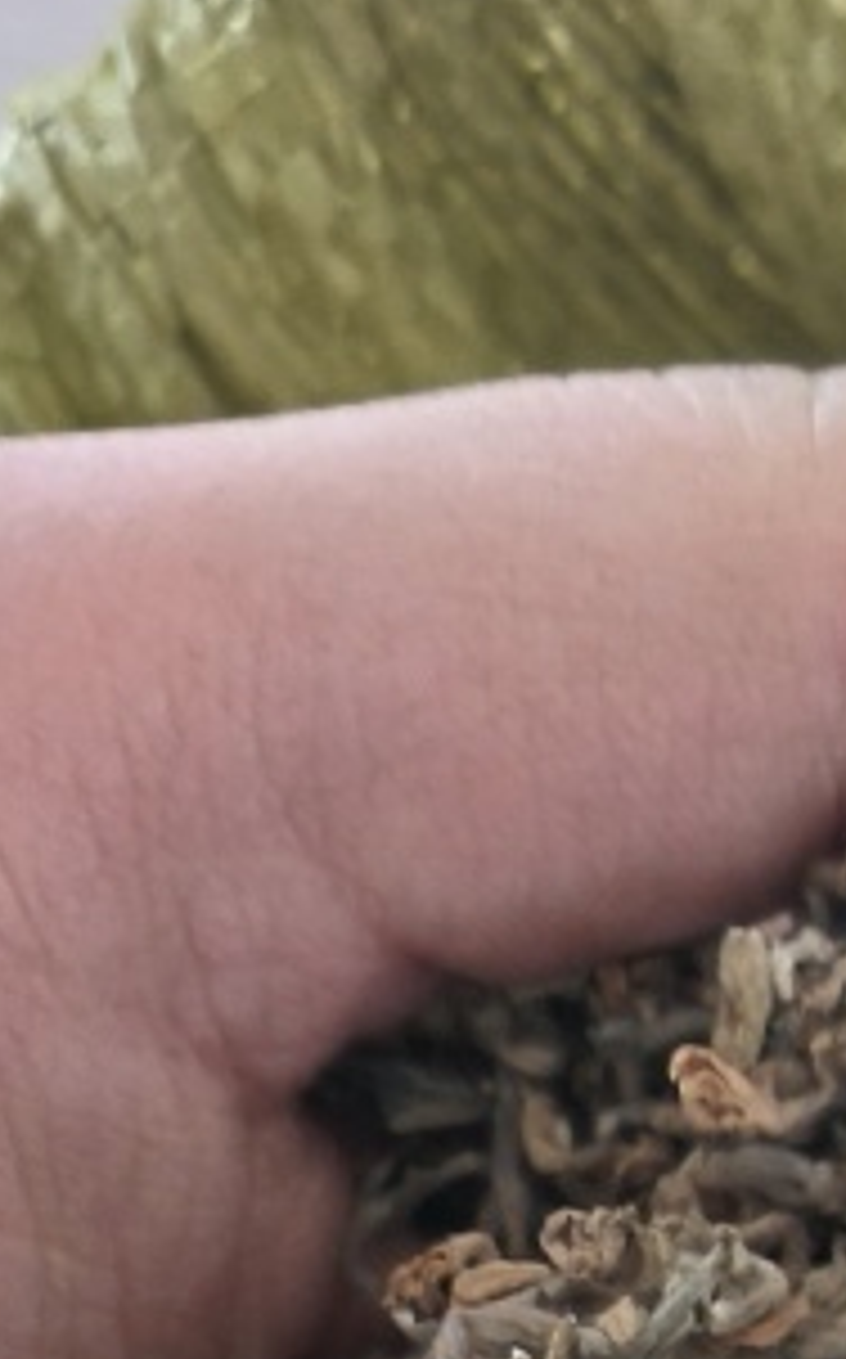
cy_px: 1955
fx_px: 3330
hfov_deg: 13.6
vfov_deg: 20.3
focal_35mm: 90
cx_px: 1269
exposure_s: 1/20
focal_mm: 5.42
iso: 1869
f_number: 1.8
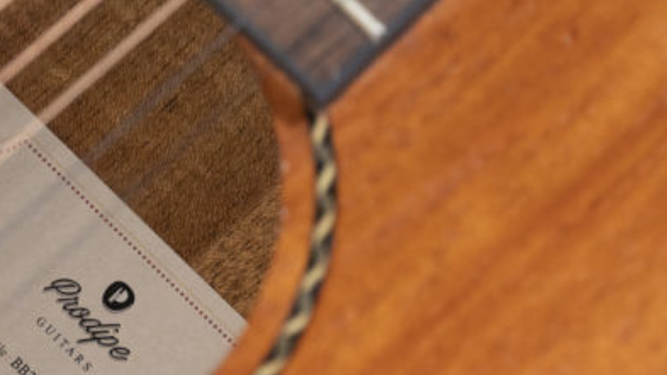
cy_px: 322
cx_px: 404
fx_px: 4863
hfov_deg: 7.8
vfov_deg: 4.4
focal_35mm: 275
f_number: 6.3
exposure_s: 1/100
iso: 1000
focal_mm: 115
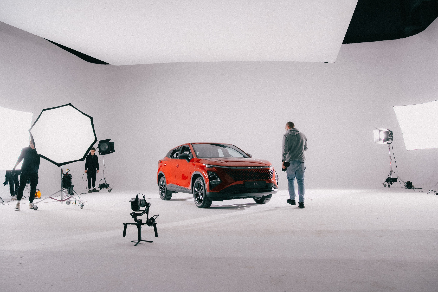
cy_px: 145
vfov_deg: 46.1
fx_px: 343
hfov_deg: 65.1
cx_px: 221
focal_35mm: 28
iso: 400
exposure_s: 1/100
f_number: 4.5
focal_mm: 28
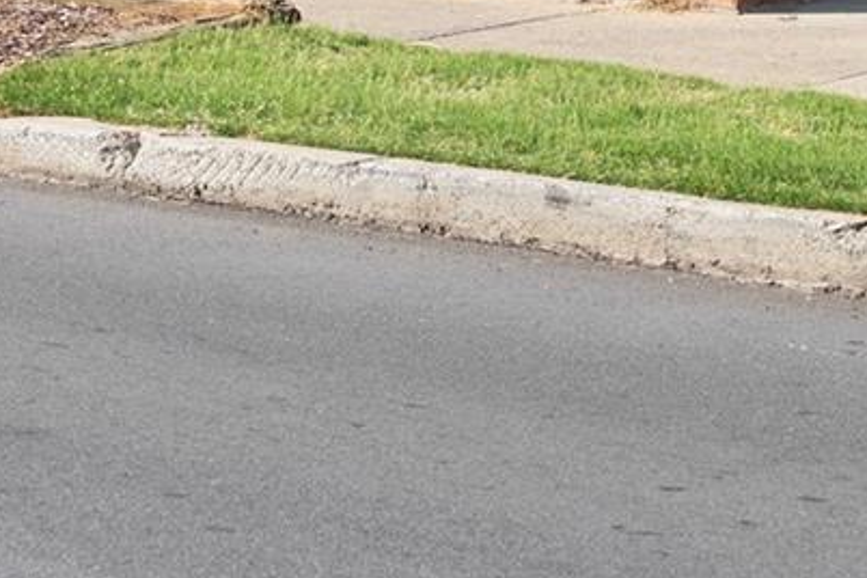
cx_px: 643
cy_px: -689
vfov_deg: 7.5
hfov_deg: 11.9
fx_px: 4166
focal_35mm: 173
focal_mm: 34
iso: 160
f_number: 9
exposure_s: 1/200
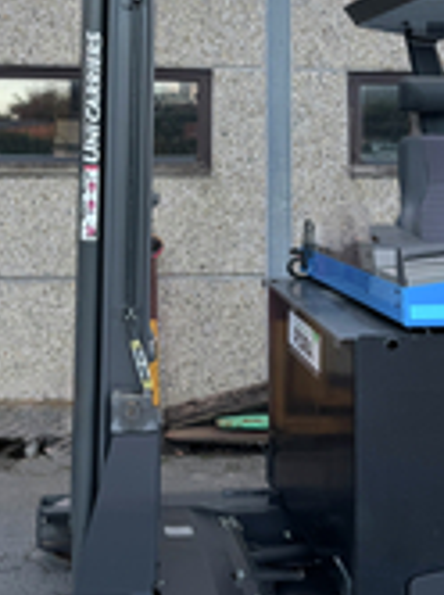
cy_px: 125
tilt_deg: +3.3
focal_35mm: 58
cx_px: 175
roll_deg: -0.1
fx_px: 994
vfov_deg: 32.4
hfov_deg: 25.1
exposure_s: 1/121
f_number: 1.78
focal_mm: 6.76
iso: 50
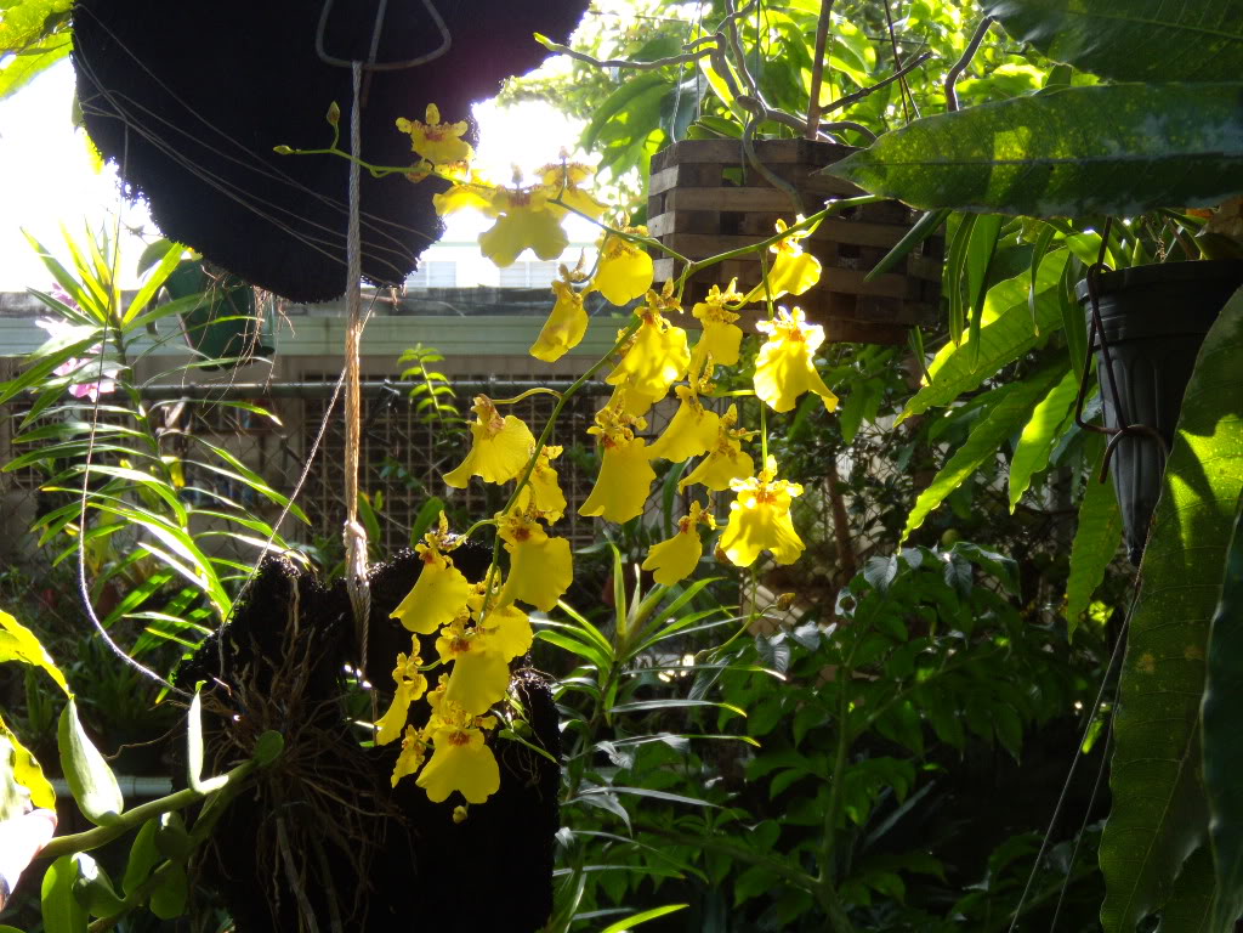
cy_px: 466
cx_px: 622
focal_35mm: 36
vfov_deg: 39.7
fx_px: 1293
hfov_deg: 51.4
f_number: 3.6
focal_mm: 6.4
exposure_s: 1/125
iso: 125
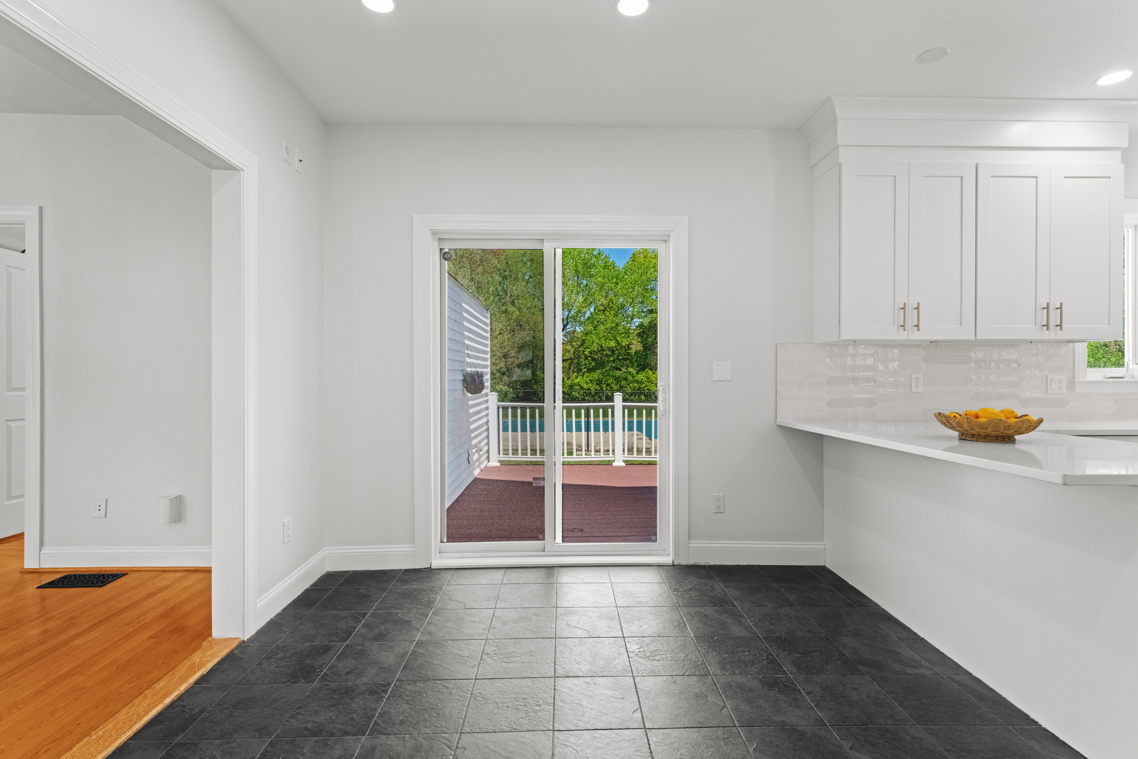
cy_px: 380
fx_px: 534
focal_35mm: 17
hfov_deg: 93.6
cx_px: 569
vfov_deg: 70.8
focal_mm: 16.9
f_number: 11
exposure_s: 1/20
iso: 3200
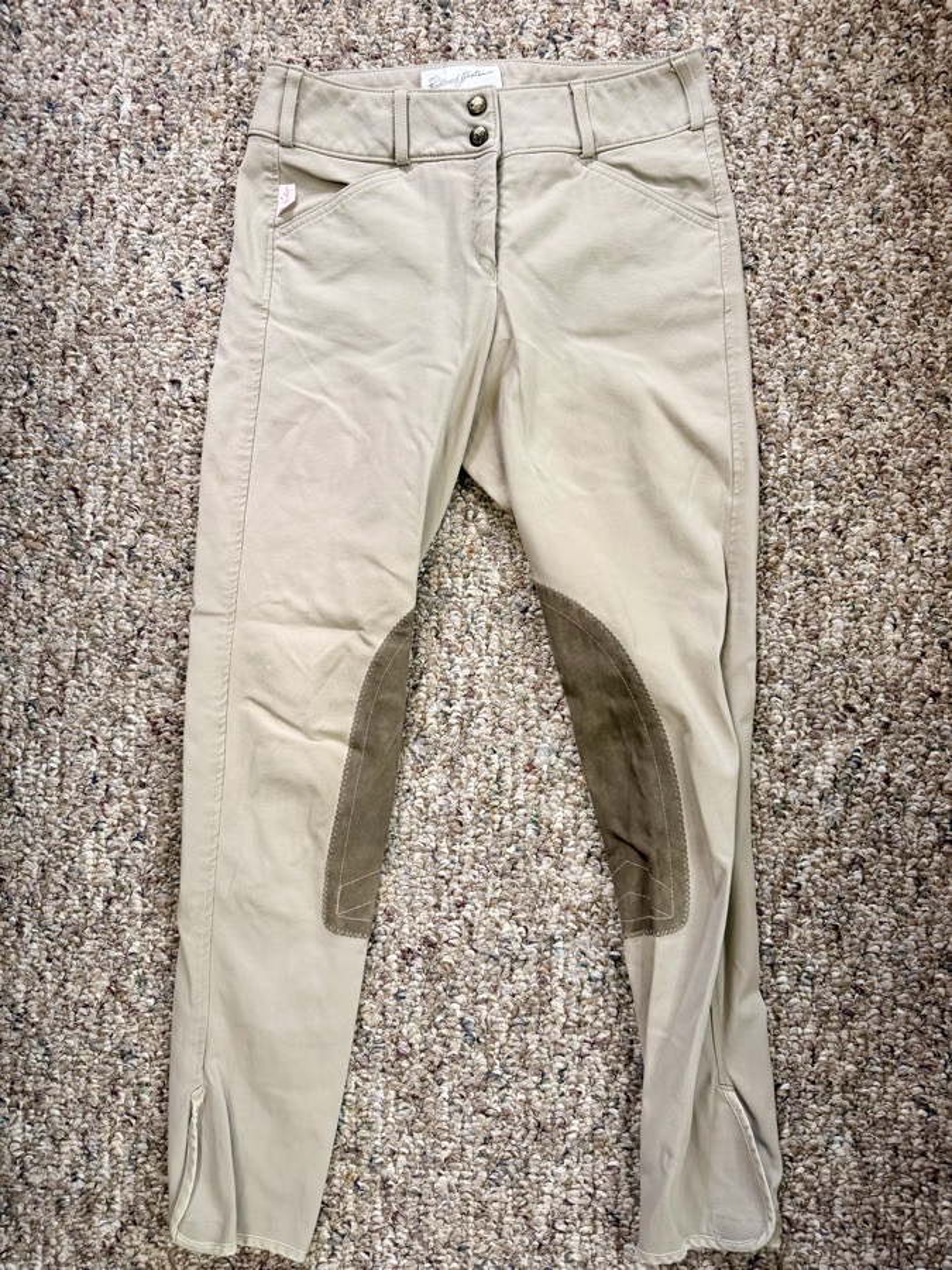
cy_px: 635
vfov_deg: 71.6
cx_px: 476
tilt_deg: -85.2
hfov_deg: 56.8
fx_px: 880
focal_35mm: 24
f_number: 1.78
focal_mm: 6.76
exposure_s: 1/60
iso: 200
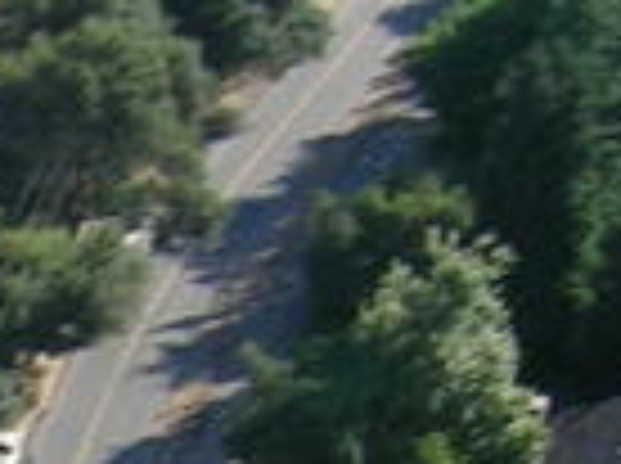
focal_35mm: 208
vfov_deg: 6.9
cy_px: 878
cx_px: -529
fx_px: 3725
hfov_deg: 9.1
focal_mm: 5.4
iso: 50
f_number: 4.8
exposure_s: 1/228
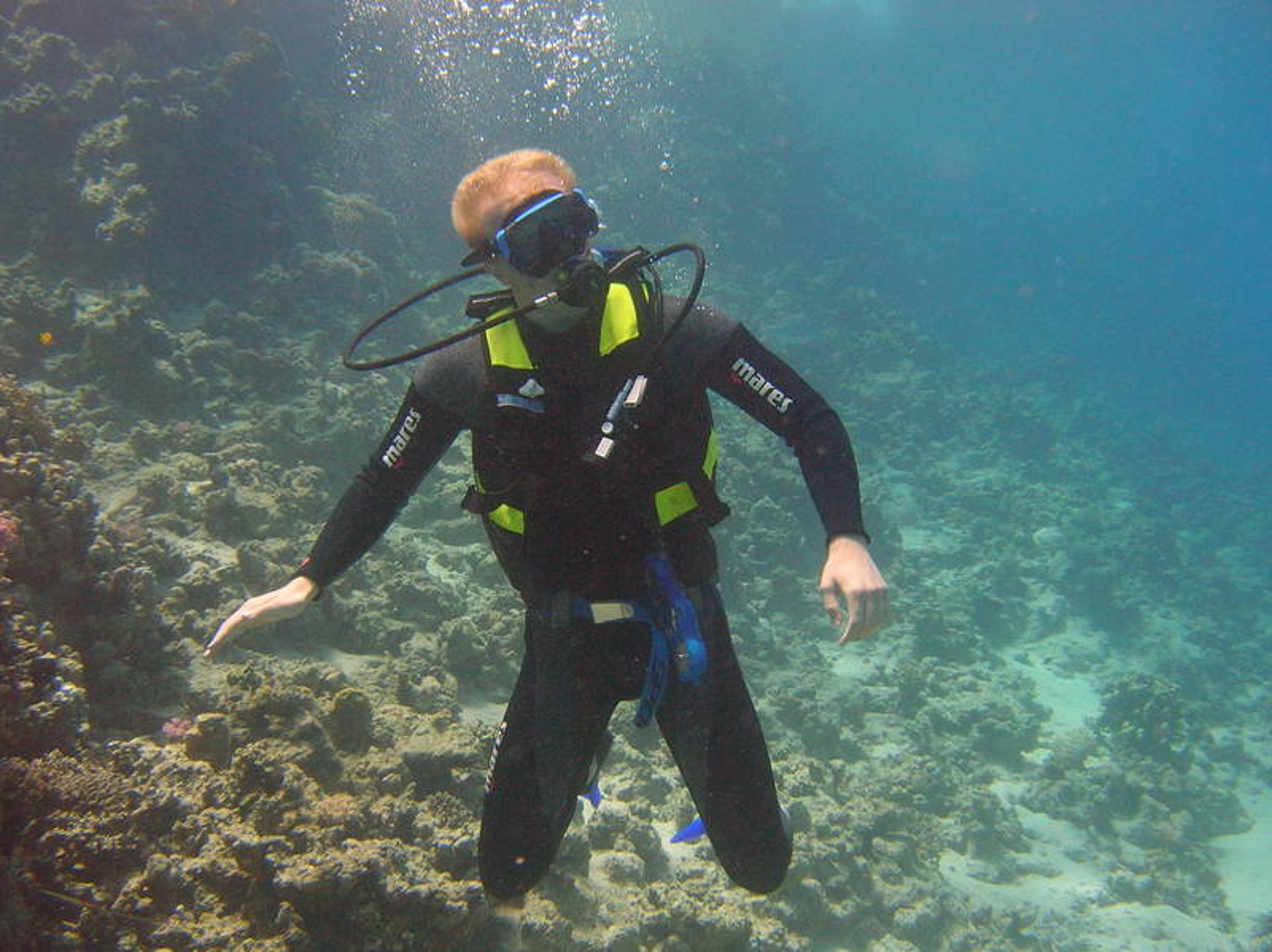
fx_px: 1249
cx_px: 636
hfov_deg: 54.0
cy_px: 476
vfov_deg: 41.8
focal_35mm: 34
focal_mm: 5.7
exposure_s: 1/124
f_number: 4.9
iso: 50
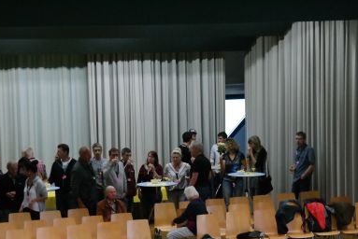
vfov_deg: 11.2
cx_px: 180
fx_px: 1214
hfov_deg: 16.8
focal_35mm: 122
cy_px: 162
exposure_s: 1/80
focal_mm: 48
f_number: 5.6
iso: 3200
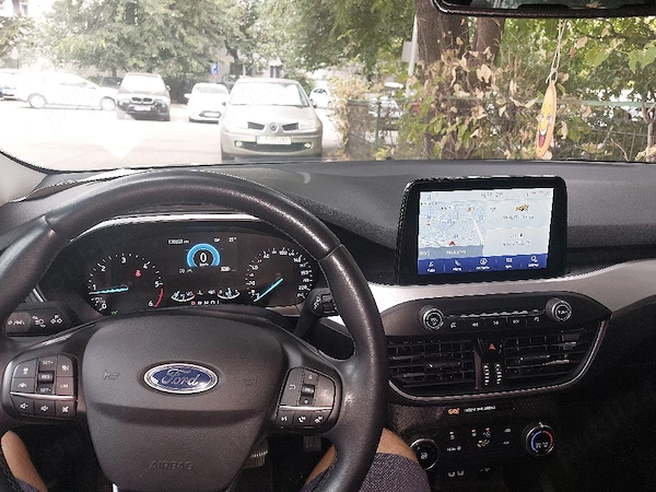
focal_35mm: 25
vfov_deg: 54.9
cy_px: 246
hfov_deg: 69.4
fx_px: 474
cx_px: 328
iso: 100
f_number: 1.8
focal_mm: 5.23
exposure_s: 1/50
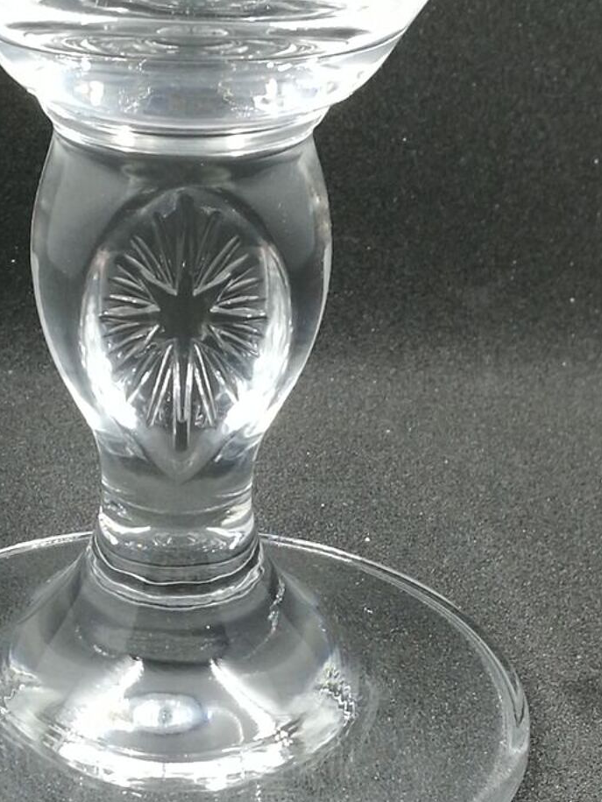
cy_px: 526
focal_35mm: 112
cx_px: 183
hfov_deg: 13.2
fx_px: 2597
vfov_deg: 17.5
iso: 160
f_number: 2.2
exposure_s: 1/33.3
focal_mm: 4.5
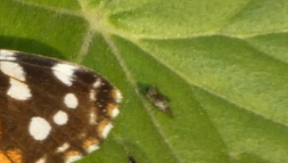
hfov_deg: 0.9
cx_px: -182
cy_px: 141
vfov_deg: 0.5
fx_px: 17997
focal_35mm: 2354
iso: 80
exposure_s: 1/100
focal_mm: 115
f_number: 5.6
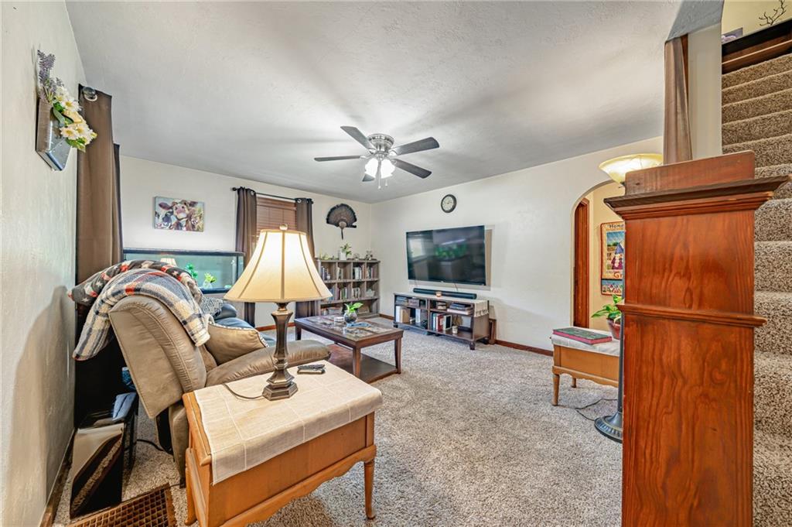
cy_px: 264
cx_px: 396
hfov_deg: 112.7
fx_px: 264
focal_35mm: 12
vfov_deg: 89.9
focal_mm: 12
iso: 50
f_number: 11
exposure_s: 1/5
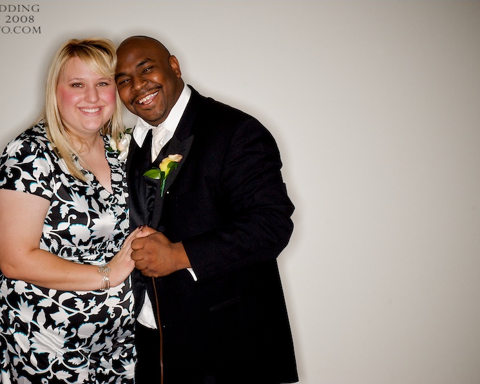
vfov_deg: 22.5
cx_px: 198
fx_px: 966
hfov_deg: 27.9
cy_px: 192
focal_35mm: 68
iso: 200
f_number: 16
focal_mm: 40
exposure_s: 1/250
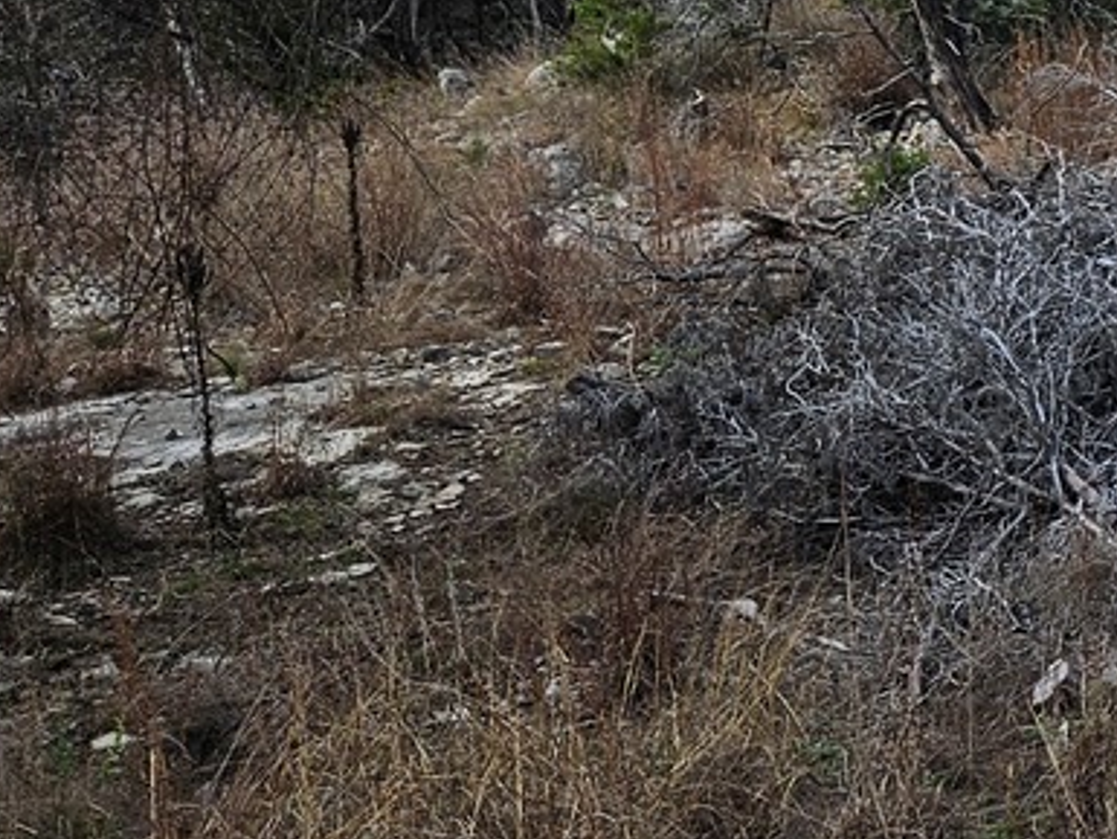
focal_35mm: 86
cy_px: 253
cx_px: 1953
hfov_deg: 18.4
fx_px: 2776
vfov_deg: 17.1
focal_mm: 5.4
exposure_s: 1/960
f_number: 1.8
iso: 25
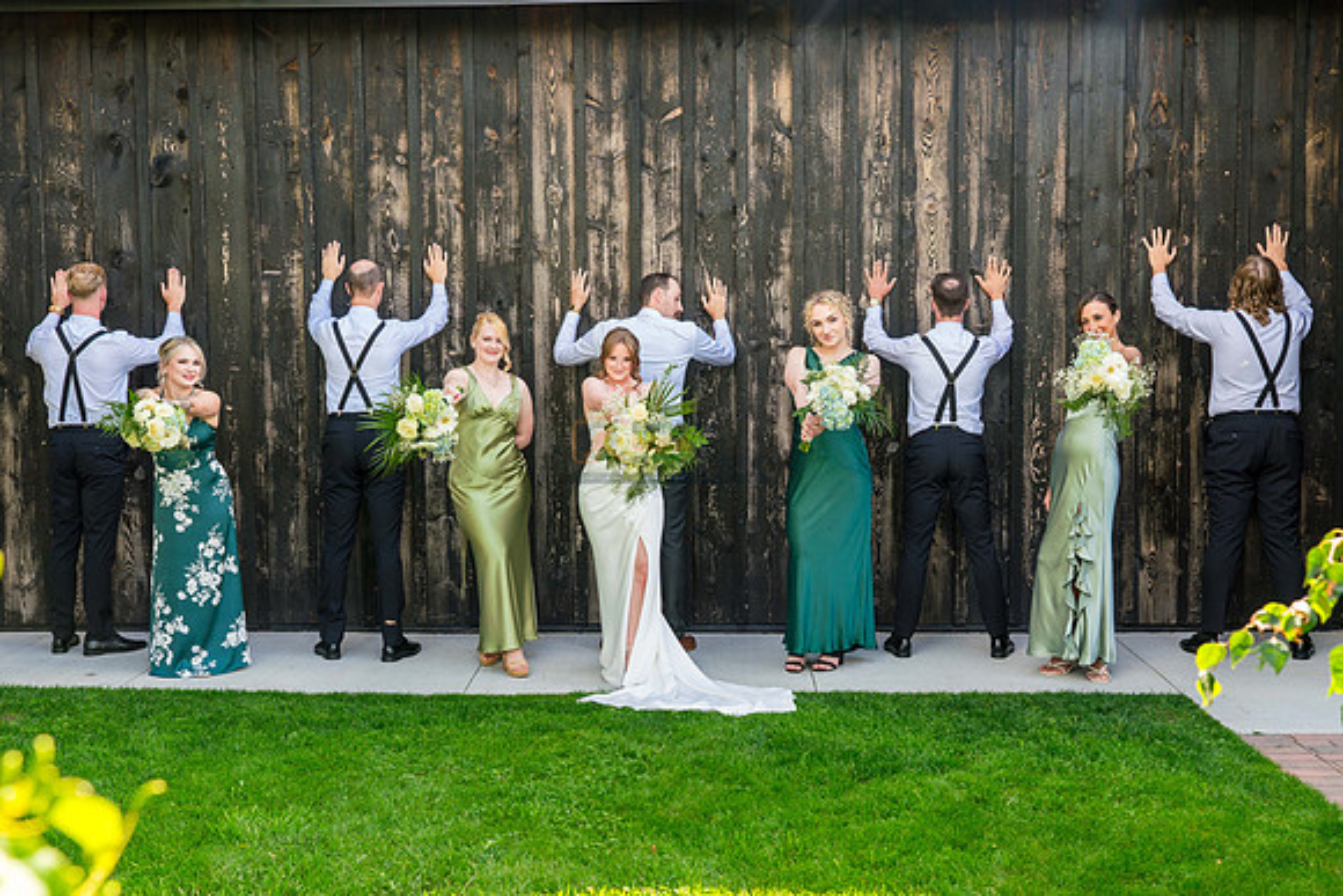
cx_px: 655
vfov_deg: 33.5
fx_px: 1488
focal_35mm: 40
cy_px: 461
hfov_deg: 48.6
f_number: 5.6
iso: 400
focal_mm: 38
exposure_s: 1/160
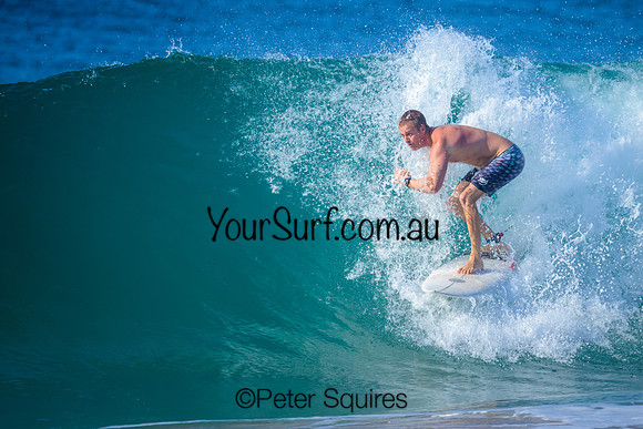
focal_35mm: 939
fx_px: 16783
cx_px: 378
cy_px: 229
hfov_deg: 2.2
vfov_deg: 1.5
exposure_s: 1/2500
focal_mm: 800
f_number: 6.3
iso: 360
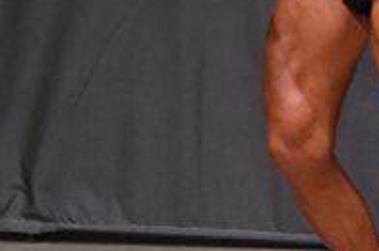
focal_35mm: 859
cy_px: -41
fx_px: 9028
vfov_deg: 1.6
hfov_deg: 2.4
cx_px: 363
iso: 6400
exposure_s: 1/400
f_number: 5.6
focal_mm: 145
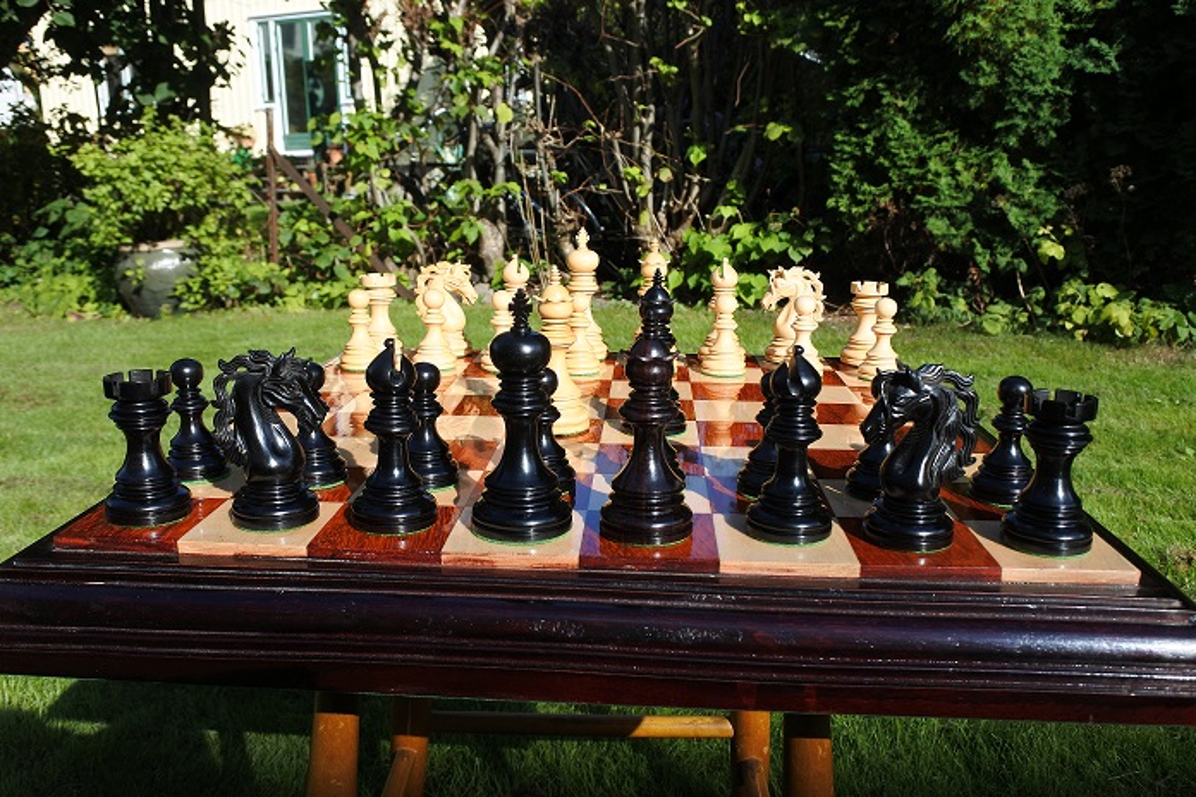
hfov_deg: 61.9
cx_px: 598
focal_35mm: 30
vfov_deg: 43.6
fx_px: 997
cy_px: 398
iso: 160
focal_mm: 11.4
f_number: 5.6
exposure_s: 1/500
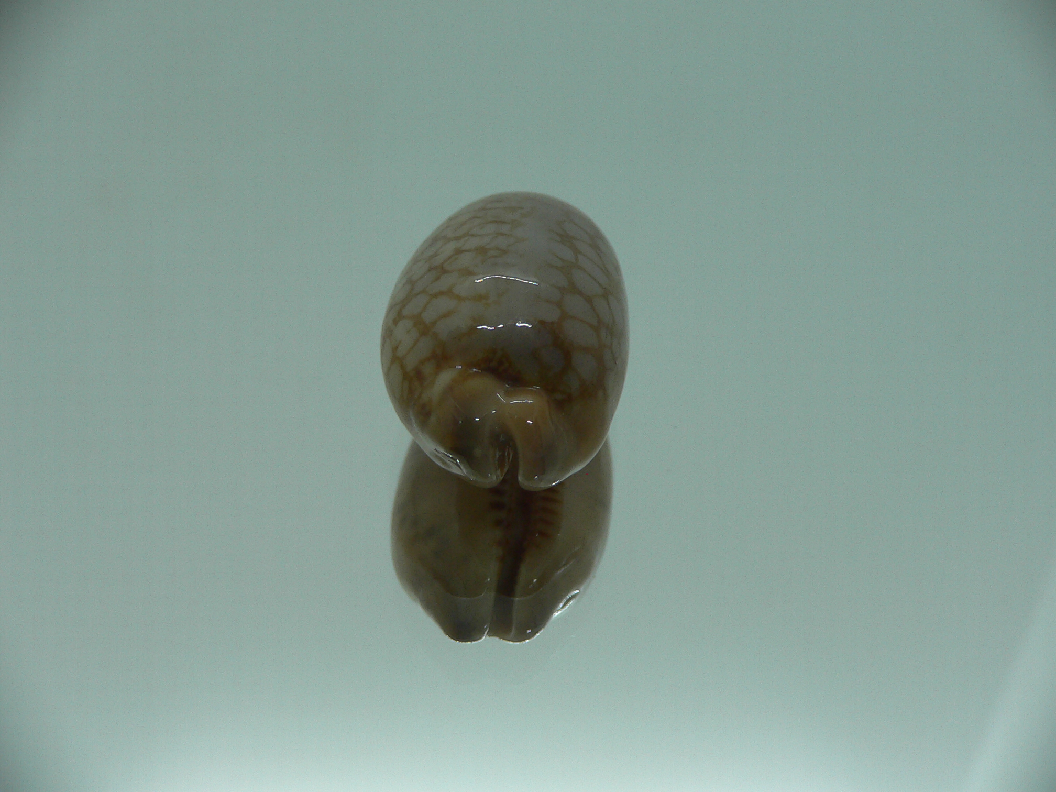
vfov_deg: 40.7
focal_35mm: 35
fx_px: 1068
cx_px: 528
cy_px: 396
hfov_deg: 52.6
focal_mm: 4.6
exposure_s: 1/60
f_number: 2.8
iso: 80
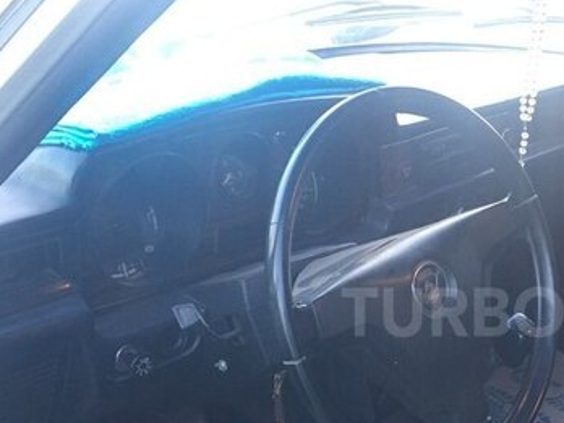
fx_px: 896
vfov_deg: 26.3
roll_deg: -7.7
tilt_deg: -23.6
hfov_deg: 33.1
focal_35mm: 55
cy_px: 312
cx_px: 507
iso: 160
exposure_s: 1/33
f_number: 2.2
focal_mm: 4.15
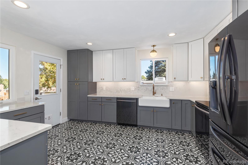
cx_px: 124
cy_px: 82
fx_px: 110
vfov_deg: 73.8
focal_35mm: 16
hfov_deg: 96.7
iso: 400
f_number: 8
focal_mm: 16
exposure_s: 1/8
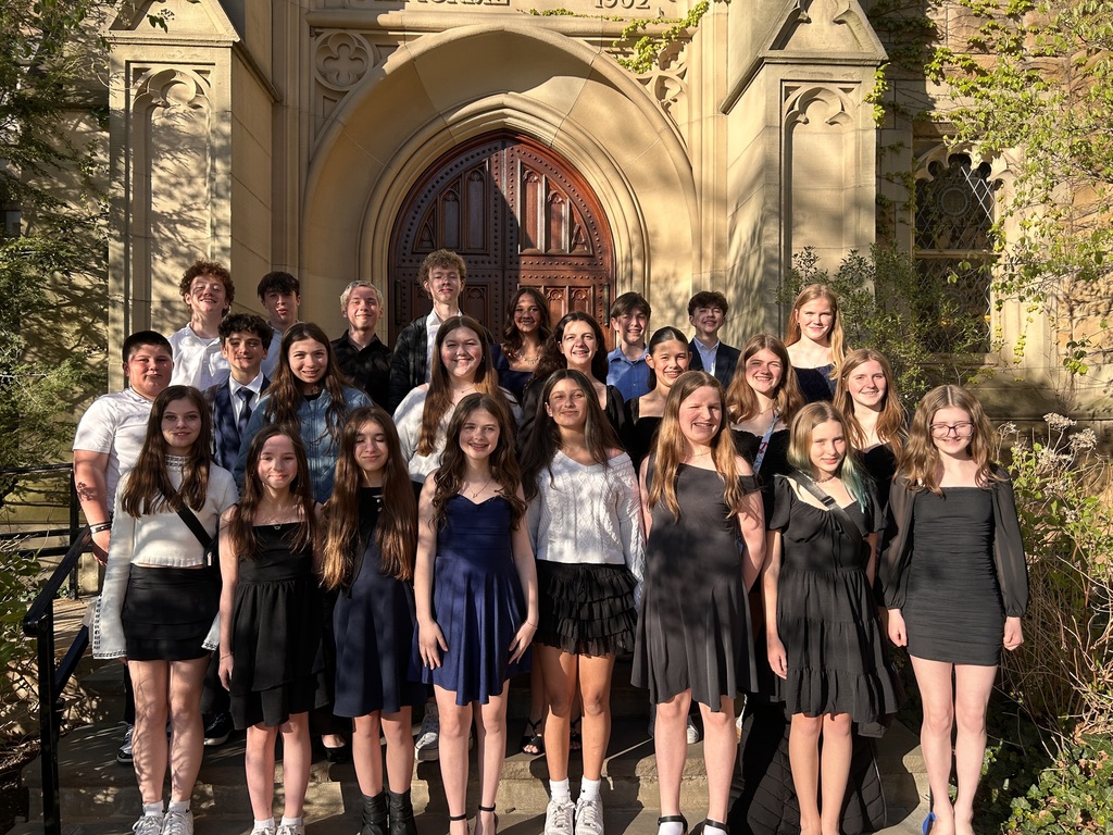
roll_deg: -0.1
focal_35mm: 26
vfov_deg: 53.1
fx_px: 836
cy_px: 418
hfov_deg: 67.3
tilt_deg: +0.1
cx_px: 556
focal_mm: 5.7
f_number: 1.5
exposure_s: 1/1311
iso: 50
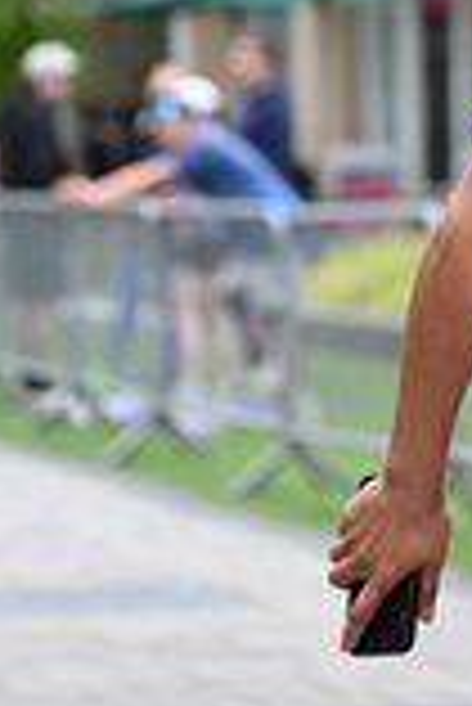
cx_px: 569
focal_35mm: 245
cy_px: -31
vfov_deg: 8.3
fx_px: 4807
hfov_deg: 5.6
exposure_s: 1/2000
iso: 640
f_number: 2.8
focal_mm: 70
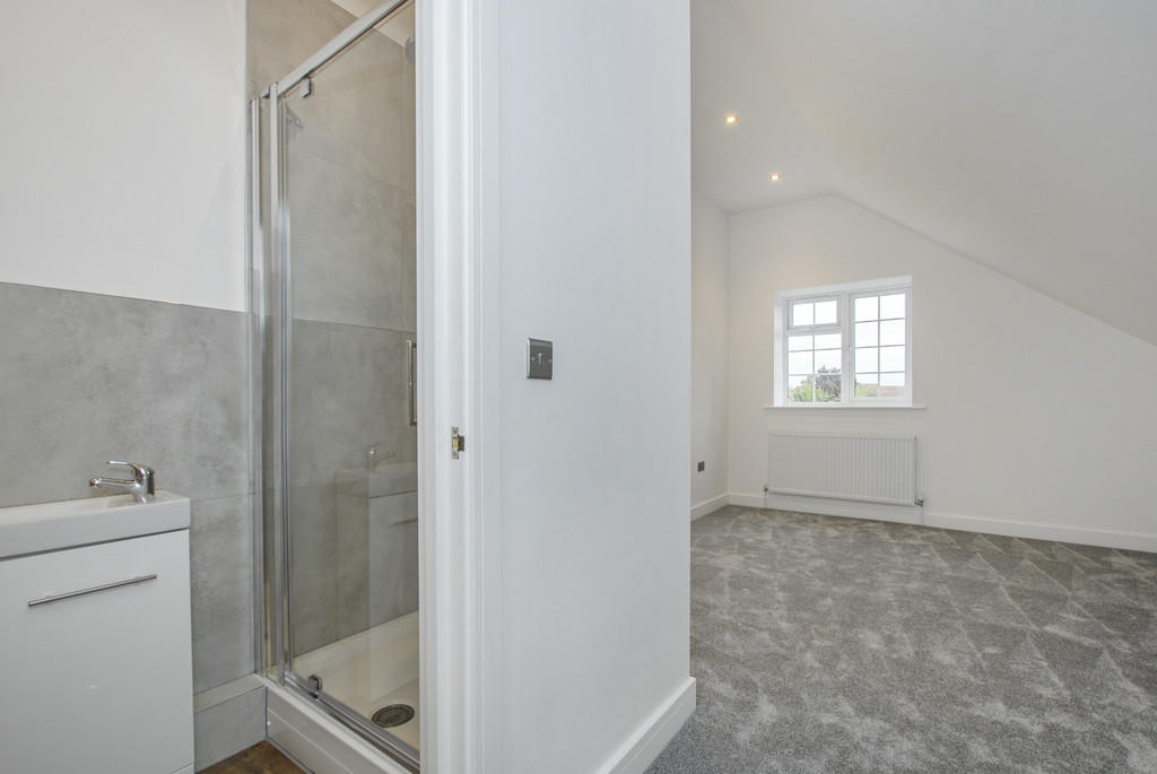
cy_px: 387
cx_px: 578
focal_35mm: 15
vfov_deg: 77.5
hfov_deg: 100.3
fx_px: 483
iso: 200
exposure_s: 1/25
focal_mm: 10
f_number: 8
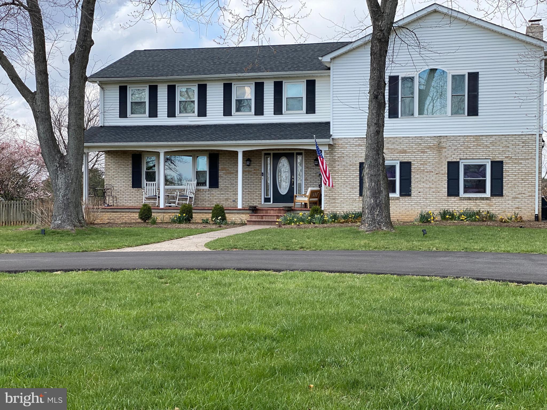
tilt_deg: -0.4
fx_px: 822
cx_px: 274
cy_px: 205
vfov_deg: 28.0
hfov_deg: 36.8
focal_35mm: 52
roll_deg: -0.3
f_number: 2
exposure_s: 1/432
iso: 20
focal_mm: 6
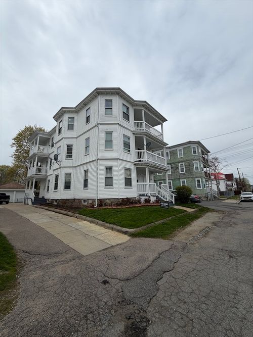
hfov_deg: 85.7
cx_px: 126
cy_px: 168
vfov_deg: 102.1
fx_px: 136
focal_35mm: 14
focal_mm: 2.22
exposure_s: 1/1497
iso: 20
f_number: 2.2
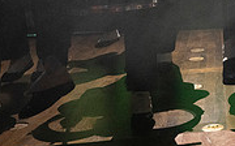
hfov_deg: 23.1
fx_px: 505
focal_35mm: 79
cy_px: -55
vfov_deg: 15.5
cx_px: 308
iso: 10000
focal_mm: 24
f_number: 2.8
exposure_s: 1/500
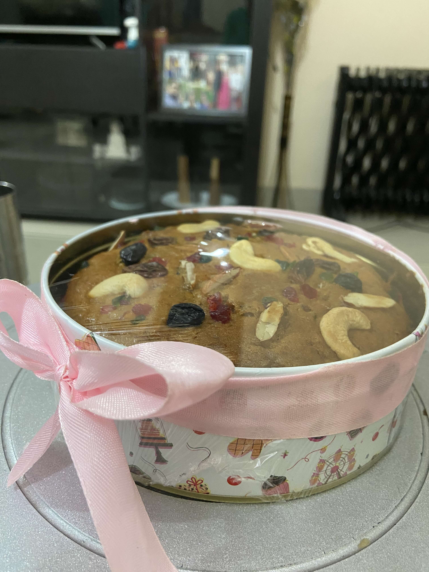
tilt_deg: -27.0
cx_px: 214
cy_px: 286
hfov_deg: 53.1
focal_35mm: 26
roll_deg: -1.4
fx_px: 430
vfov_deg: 67.3
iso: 400
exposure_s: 1/50
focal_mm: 4.25
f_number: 1.8
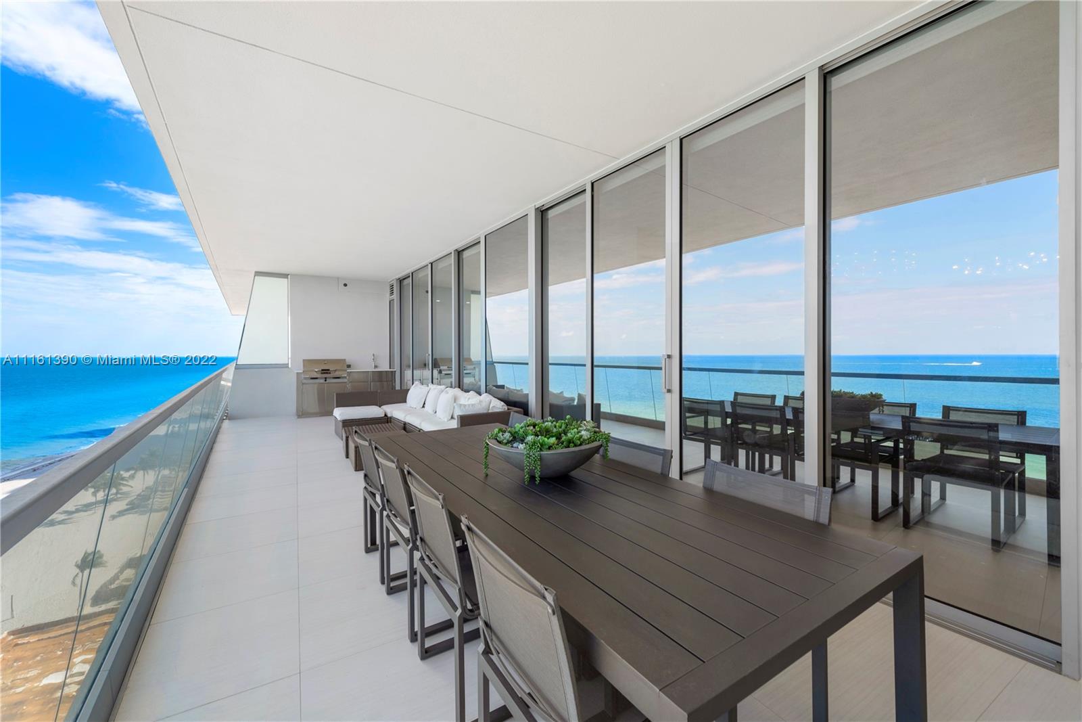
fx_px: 421
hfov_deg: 104.2
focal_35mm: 14
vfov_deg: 81.2
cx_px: 541
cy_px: 361
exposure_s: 1/200
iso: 100
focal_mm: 14
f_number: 8
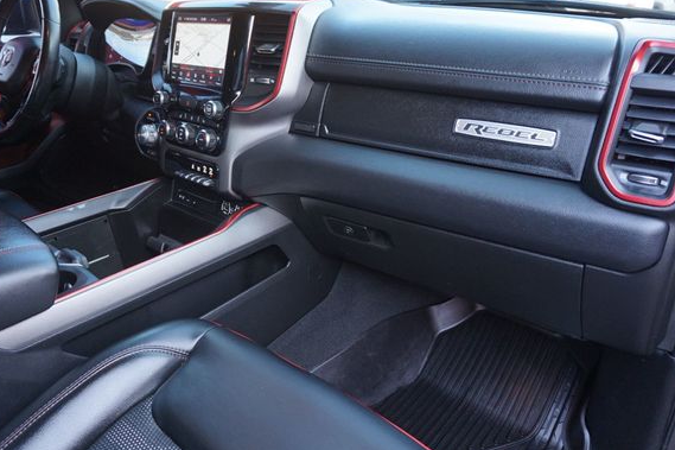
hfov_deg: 67.2
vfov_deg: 47.8
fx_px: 506
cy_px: 203
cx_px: 305
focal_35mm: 27
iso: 400
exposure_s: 1/60
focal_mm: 16
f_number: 4
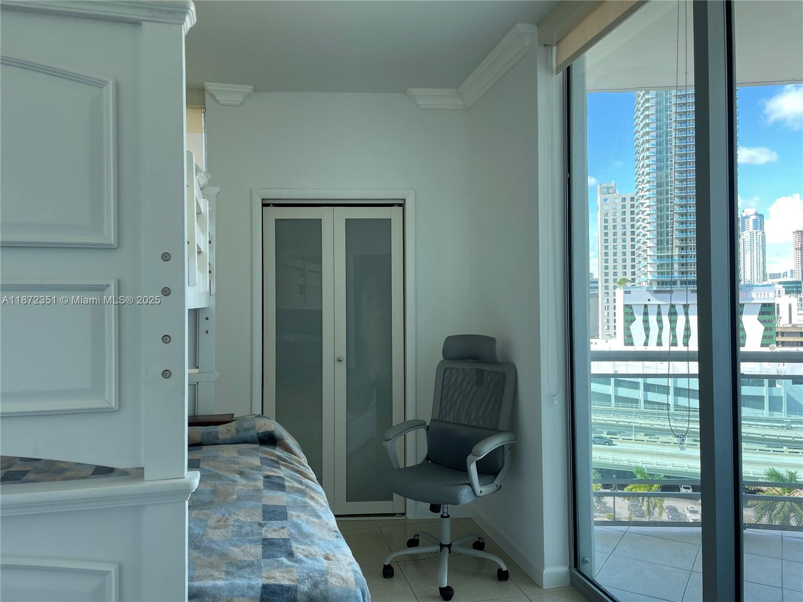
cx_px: 402
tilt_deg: +1.1
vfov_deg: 53.1
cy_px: 301
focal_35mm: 26
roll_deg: +1.0
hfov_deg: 67.3
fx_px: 603
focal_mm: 4.2
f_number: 1.6
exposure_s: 1/188
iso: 32
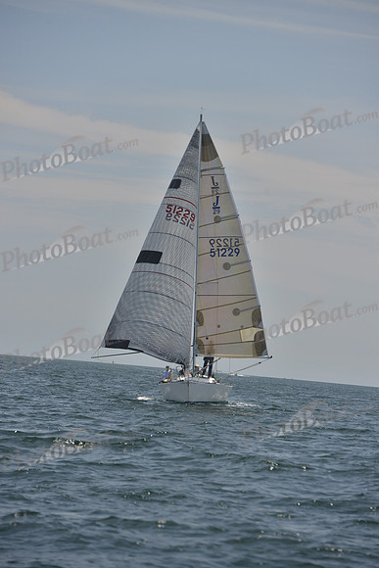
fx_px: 3156
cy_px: 284
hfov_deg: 6.9
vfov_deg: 10.3
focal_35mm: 200
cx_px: 190
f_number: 8
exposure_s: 1/800
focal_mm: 200
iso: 400
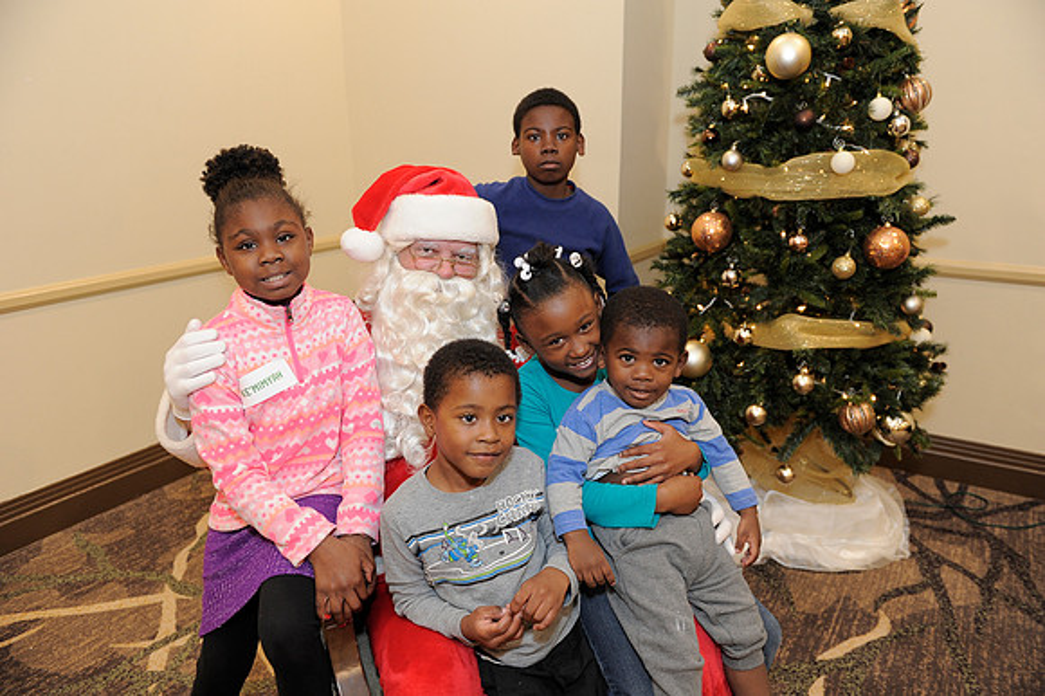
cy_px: 348
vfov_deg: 53.1
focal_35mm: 24
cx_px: 522
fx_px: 696
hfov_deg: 73.8
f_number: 4
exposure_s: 1/100
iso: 1600
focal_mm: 24
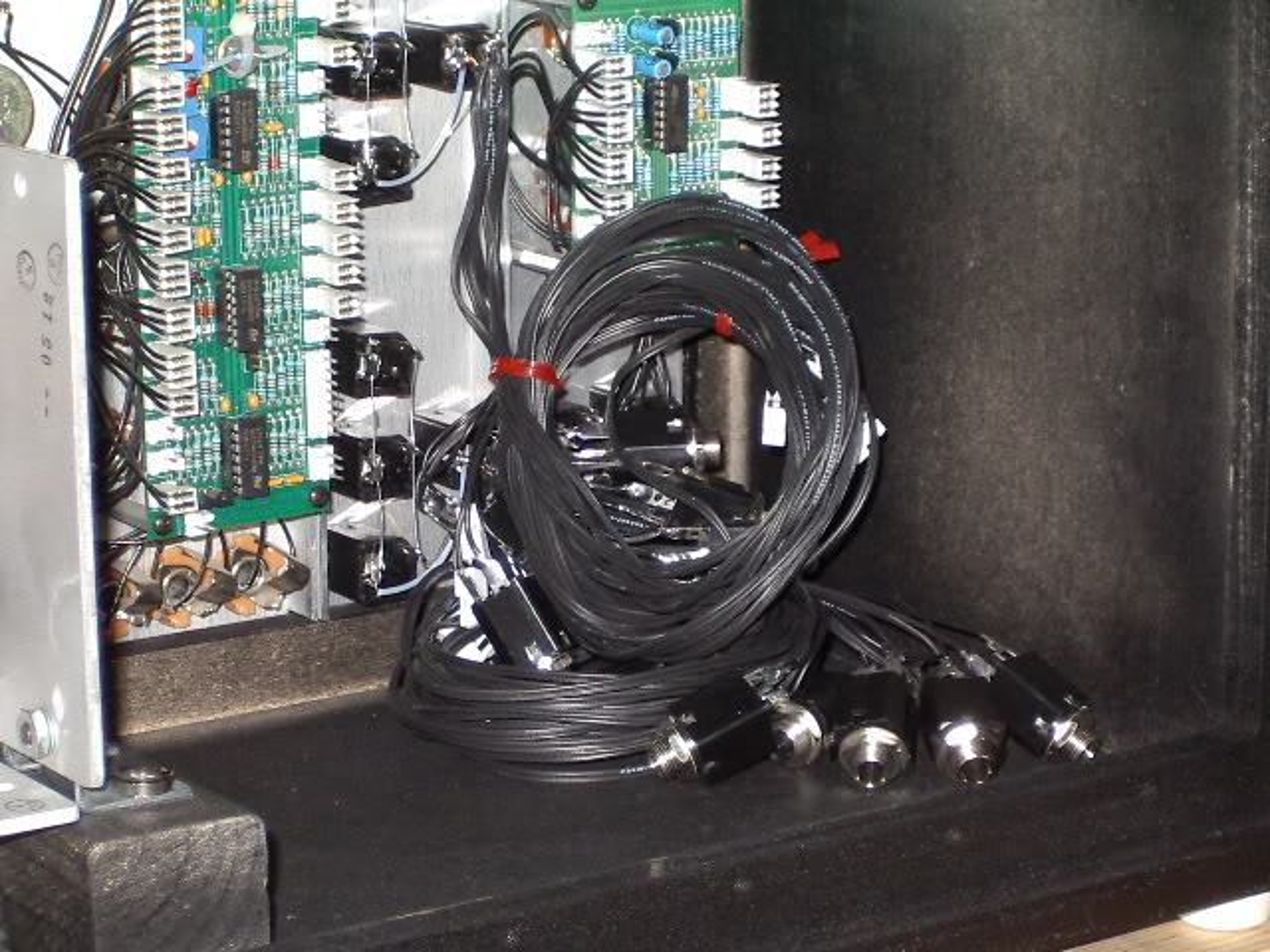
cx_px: 635
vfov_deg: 13.0
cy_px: 476
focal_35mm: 114
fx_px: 4182
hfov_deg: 17.3
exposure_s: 1/125
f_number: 5
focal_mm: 17.4
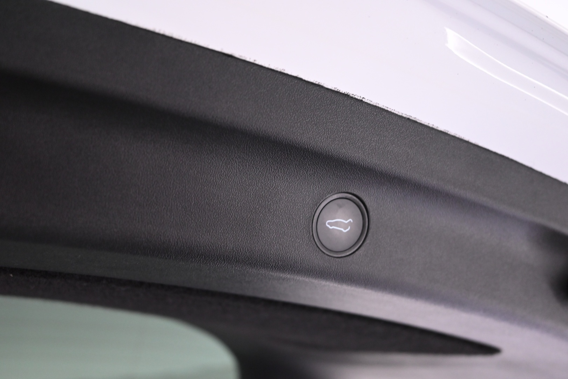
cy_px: 190
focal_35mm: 32
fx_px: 505
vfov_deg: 41.1
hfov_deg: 58.7
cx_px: 284
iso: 3200
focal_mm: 32
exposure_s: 1/80
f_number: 4.8
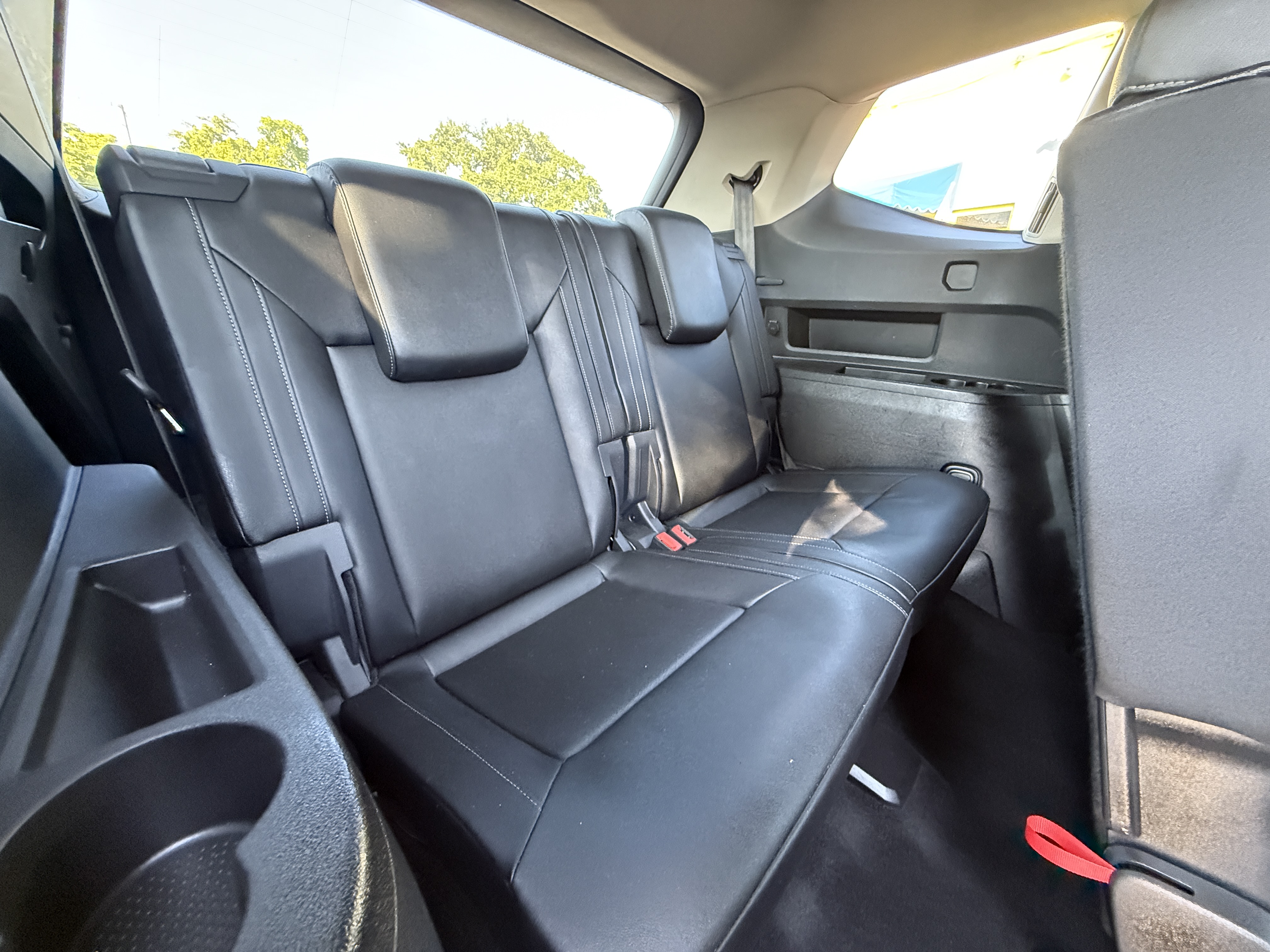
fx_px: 514
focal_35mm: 14
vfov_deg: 85.7
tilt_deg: -18.6
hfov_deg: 102.1
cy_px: 476
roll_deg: -2.4
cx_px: 635
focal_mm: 2.22
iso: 1000
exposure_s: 1/60
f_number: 2.2
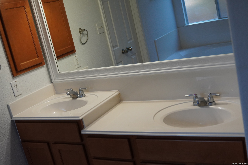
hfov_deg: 46.4
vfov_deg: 31.9
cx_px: 124
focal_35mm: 42
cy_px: 82
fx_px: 289
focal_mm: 28
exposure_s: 1/640
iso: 1600
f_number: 2.8
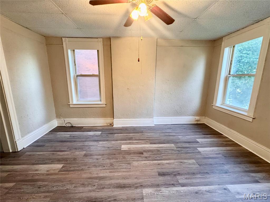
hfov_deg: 102.1
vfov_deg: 85.6
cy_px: 101
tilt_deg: -12.0
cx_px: 135
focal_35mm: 14
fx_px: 109
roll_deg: +1.3
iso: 320
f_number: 2.2
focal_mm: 2.22
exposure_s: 1/60
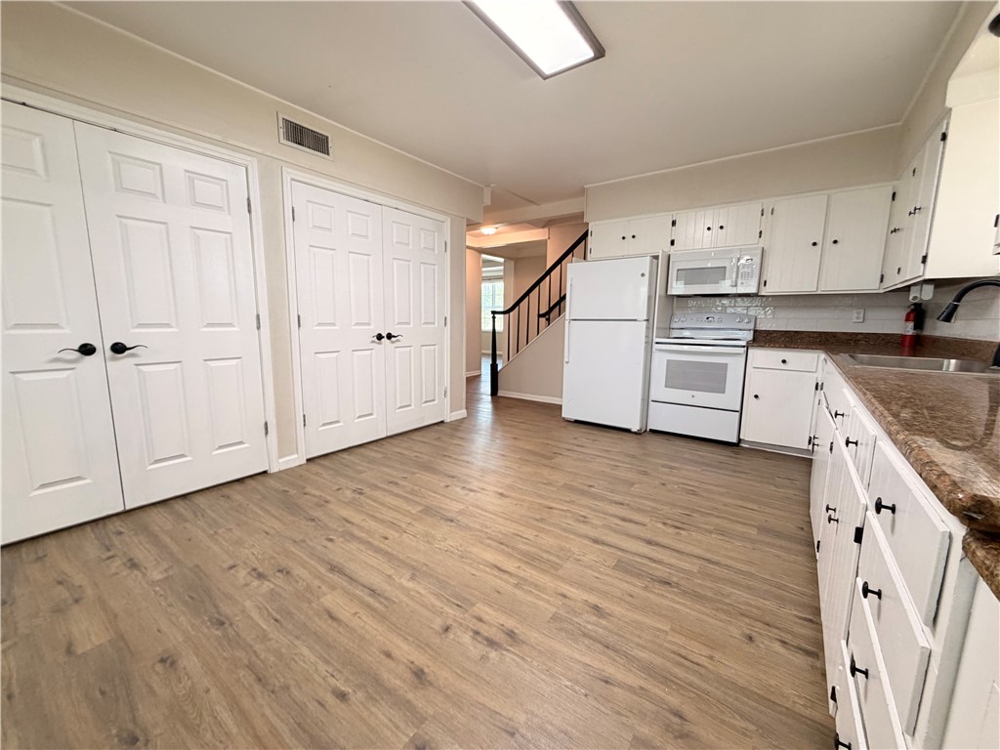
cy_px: 375
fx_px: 404
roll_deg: +0.2
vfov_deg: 85.7
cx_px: 500
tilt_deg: -7.1
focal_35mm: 14
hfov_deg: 102.1
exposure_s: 1/60
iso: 200
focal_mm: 2.22
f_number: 2.2
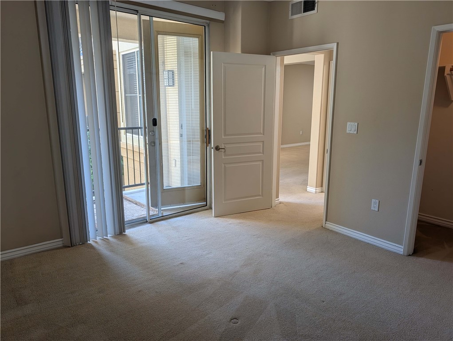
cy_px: 170
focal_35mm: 24
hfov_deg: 71.5
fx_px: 314
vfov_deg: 56.9
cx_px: 226
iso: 92
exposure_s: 1/120
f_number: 1.68
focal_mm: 6.9
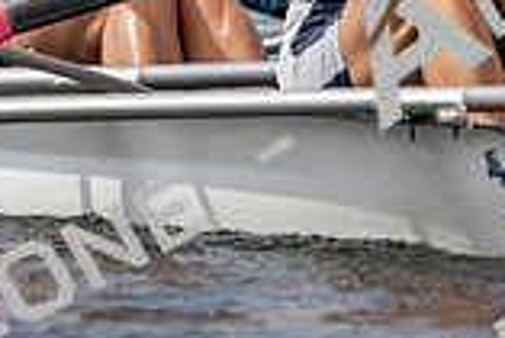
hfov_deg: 1.4
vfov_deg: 0.9
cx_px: 87
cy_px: -175
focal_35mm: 1480
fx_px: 20780
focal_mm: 400
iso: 250
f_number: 6.3
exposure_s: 1/1600
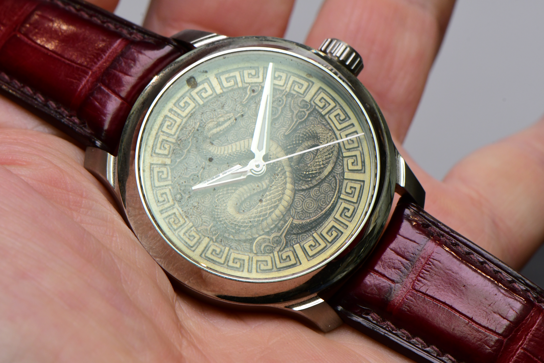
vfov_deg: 10.8
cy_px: 182
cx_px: 272
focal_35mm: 127
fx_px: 1919
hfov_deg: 16.1
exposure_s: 1/60
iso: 800
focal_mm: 85
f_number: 18
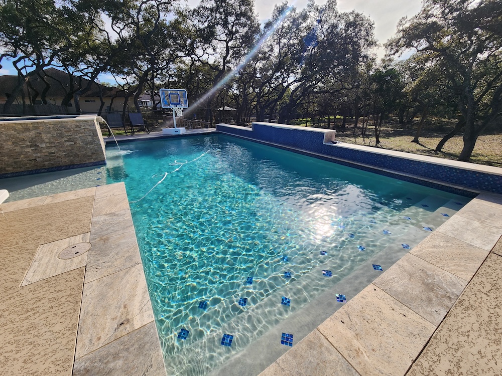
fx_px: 189
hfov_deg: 106.2
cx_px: 251
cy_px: 188
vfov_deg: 89.9
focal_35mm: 13
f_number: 2.2
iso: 50
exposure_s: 1/1659
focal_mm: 2.2
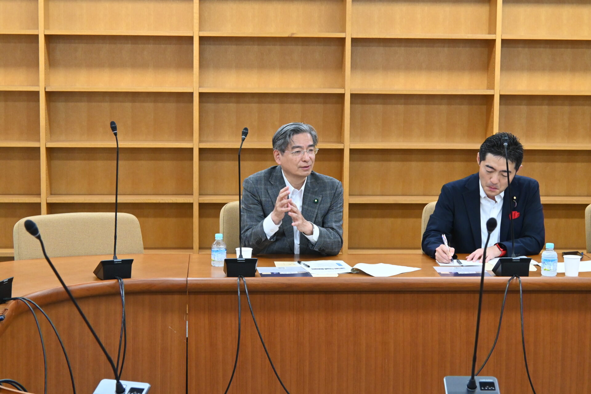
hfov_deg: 27.0
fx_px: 1231
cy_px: 197
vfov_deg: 18.2
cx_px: 296
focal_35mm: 75
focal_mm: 50
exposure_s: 1/125
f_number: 6.3
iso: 3200
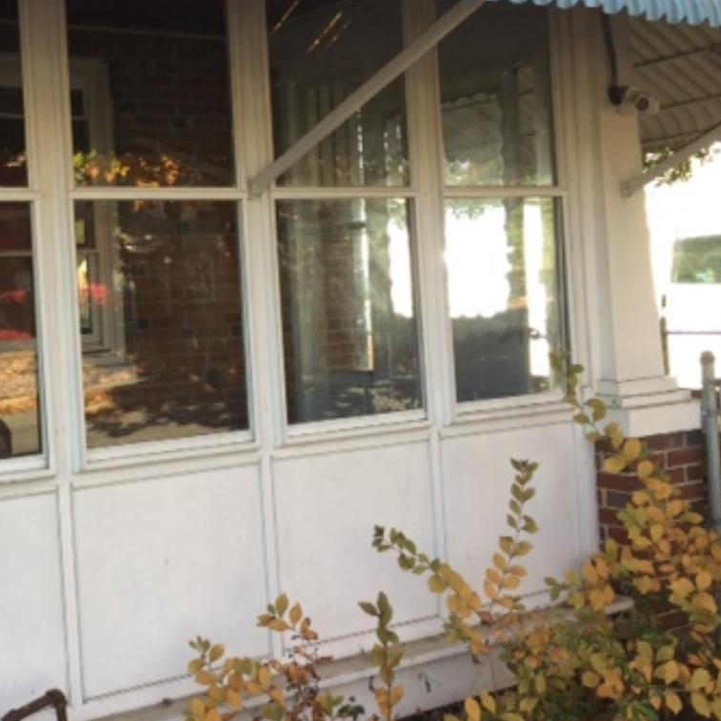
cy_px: 317
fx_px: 1155
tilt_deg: -0.5
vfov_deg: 34.6
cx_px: 76
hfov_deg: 32.9
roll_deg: +2.7
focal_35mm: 49
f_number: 2.2
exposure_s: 1/120
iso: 40
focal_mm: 4.15
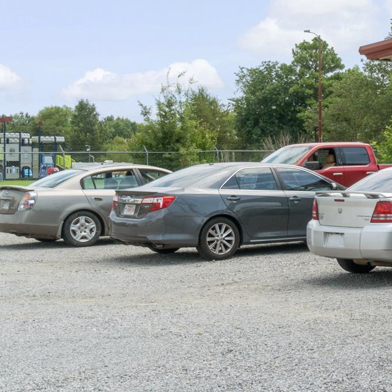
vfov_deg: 20.6
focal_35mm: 84
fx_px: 1076
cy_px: 185
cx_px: 585
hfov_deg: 18.4
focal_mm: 18
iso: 250
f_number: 9
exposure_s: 1/100
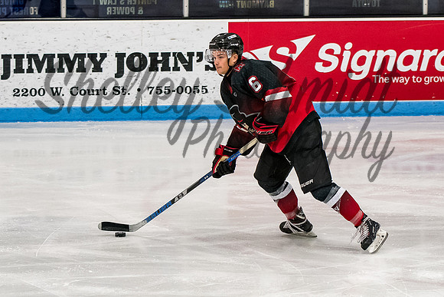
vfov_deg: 6.3
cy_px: 97
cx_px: 227
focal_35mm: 217
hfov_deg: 9.5
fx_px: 2677
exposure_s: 1/800
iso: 2500
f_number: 3.2
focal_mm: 86
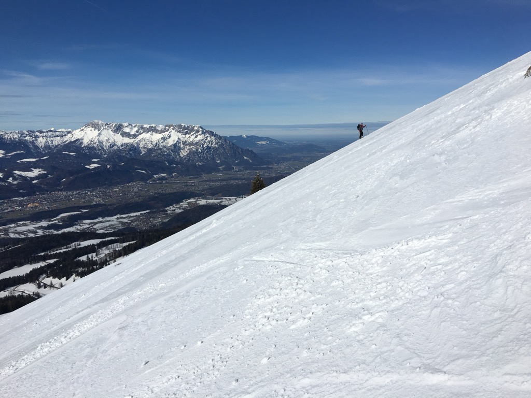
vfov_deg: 48.2
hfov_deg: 61.7
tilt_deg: -8.9
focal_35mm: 29
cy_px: 199
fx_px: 445
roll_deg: -0.4
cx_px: 266
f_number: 2.2
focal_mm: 4.15
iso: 25
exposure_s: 1/5495
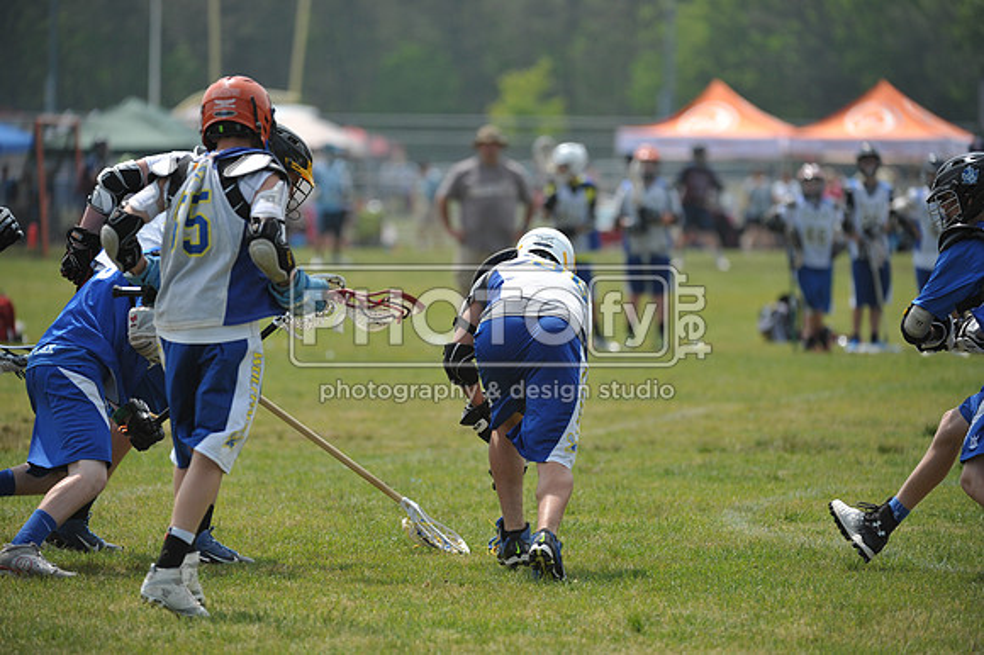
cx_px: 492
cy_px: 328
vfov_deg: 5.7
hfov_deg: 8.6
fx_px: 6556
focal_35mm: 240
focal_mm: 240
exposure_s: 1/3200
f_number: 4
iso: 640
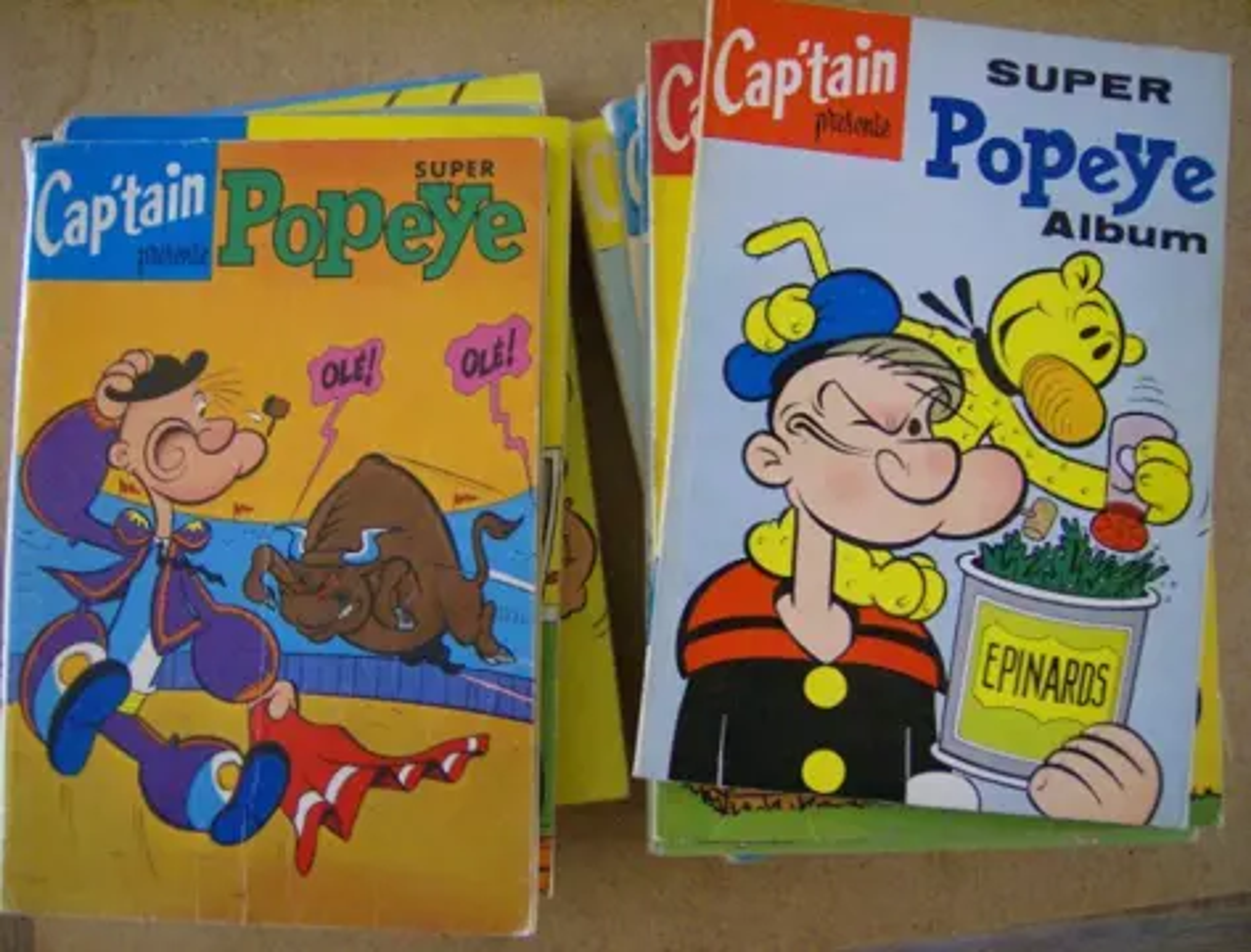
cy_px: 476
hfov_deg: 51.1
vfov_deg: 40.0
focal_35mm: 36
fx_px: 1308
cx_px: 626
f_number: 2.8
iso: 200
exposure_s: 1/19.1
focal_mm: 6
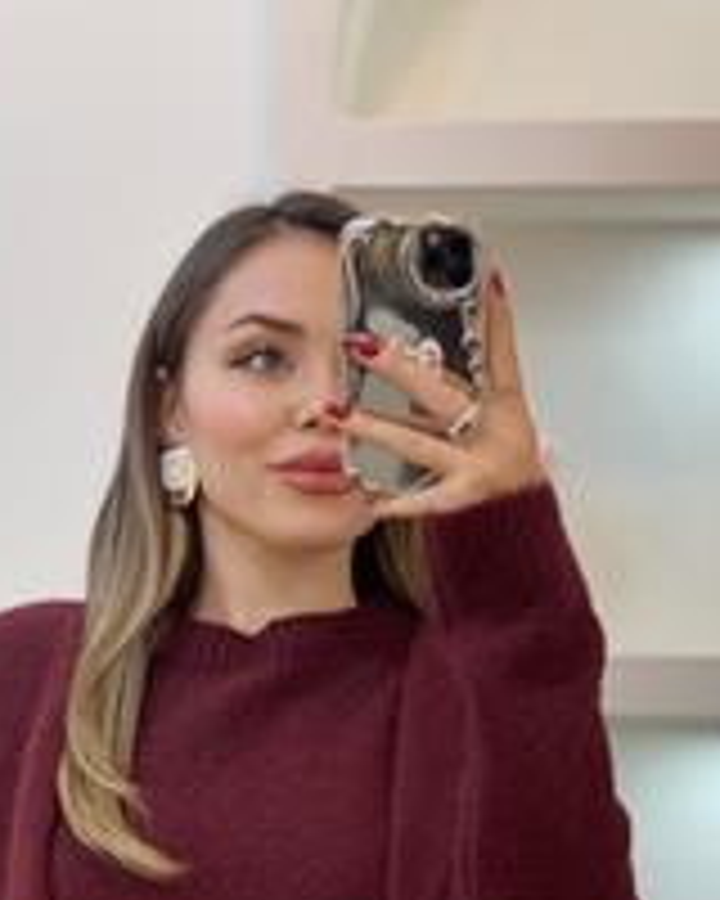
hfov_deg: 14.7
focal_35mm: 105
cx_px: 279
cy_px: 889
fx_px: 2797
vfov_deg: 17.9
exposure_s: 1/100
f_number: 2
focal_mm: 6
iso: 100
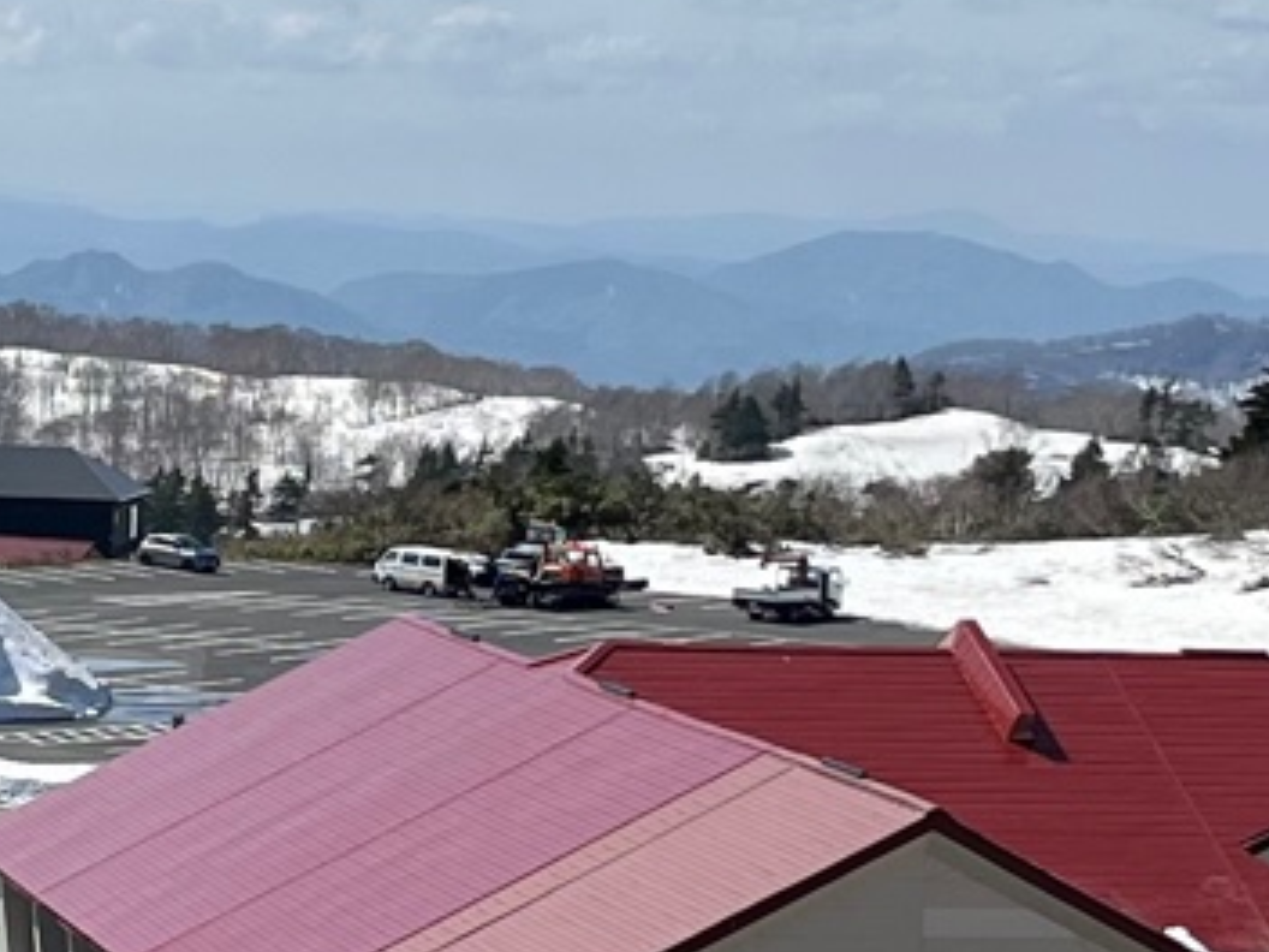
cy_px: 307
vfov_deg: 9.9
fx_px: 5462
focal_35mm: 149
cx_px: 173
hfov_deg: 13.2
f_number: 1.6
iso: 50
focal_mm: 5.1
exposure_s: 1/7353
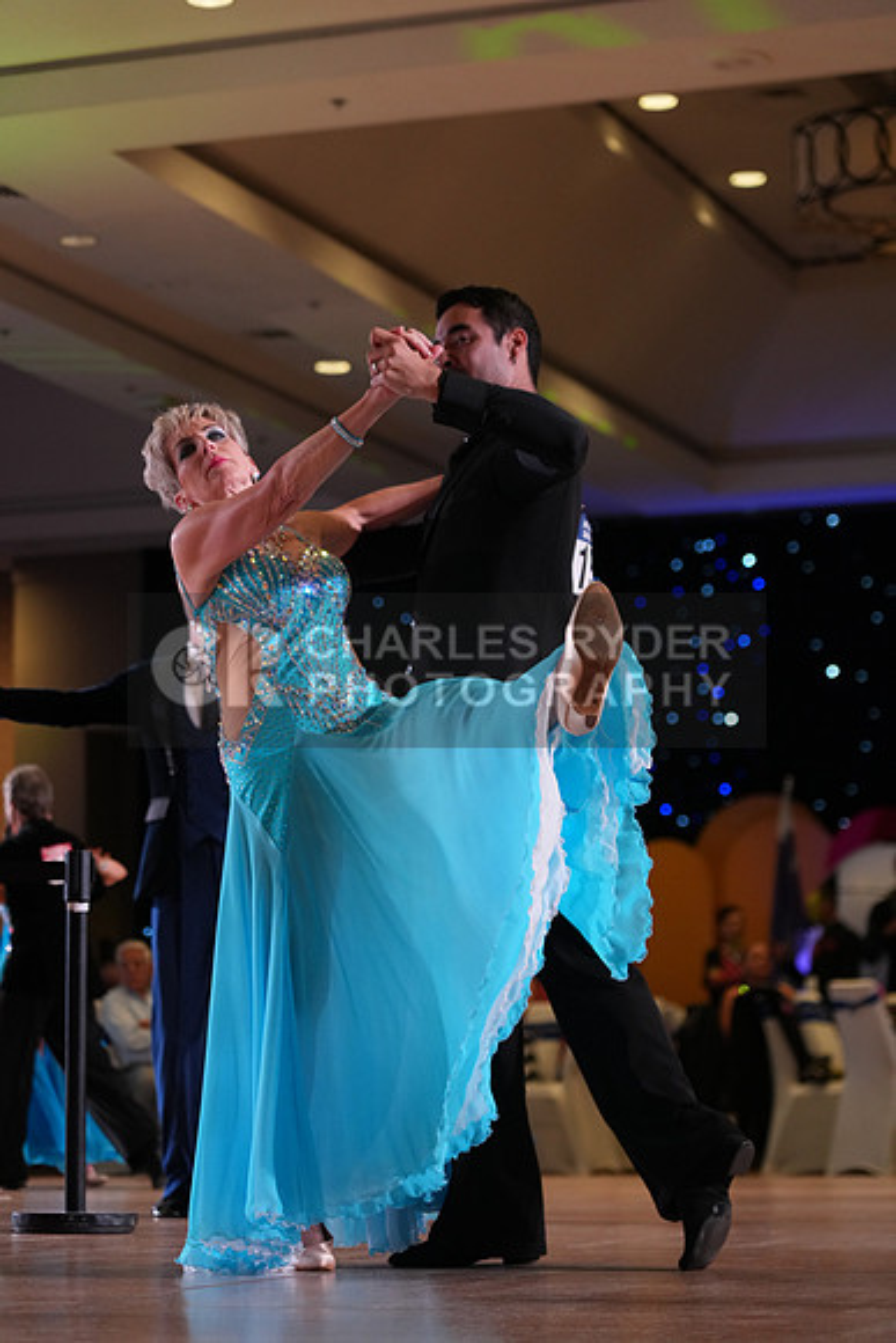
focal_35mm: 96
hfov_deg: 14.3
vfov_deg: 21.2
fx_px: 3582
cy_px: 672
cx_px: 448
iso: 2500
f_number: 4
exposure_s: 1/500
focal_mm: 96
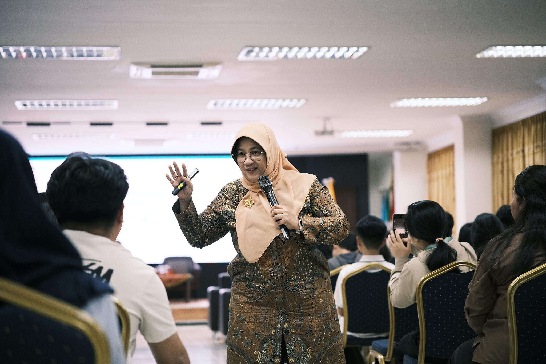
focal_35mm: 84
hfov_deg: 24.2
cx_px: 273
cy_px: 182
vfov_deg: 16.3
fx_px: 1274
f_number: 1.7
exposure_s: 1/125
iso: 1000
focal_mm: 56
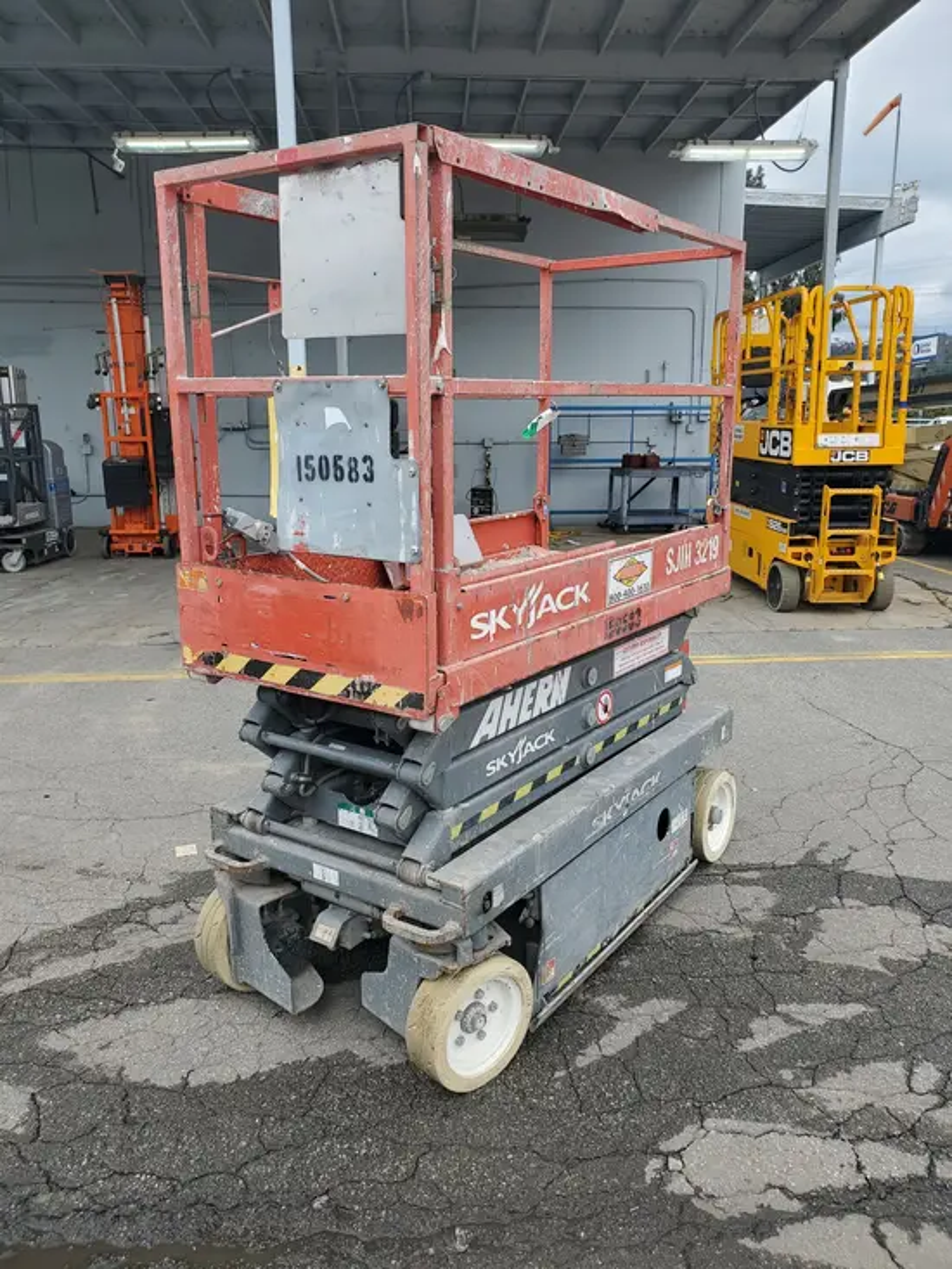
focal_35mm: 26
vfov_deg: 67.3
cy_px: 634
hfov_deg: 53.1
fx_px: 953
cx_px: 476
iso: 50
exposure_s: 1/361
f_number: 2.4
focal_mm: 4.3
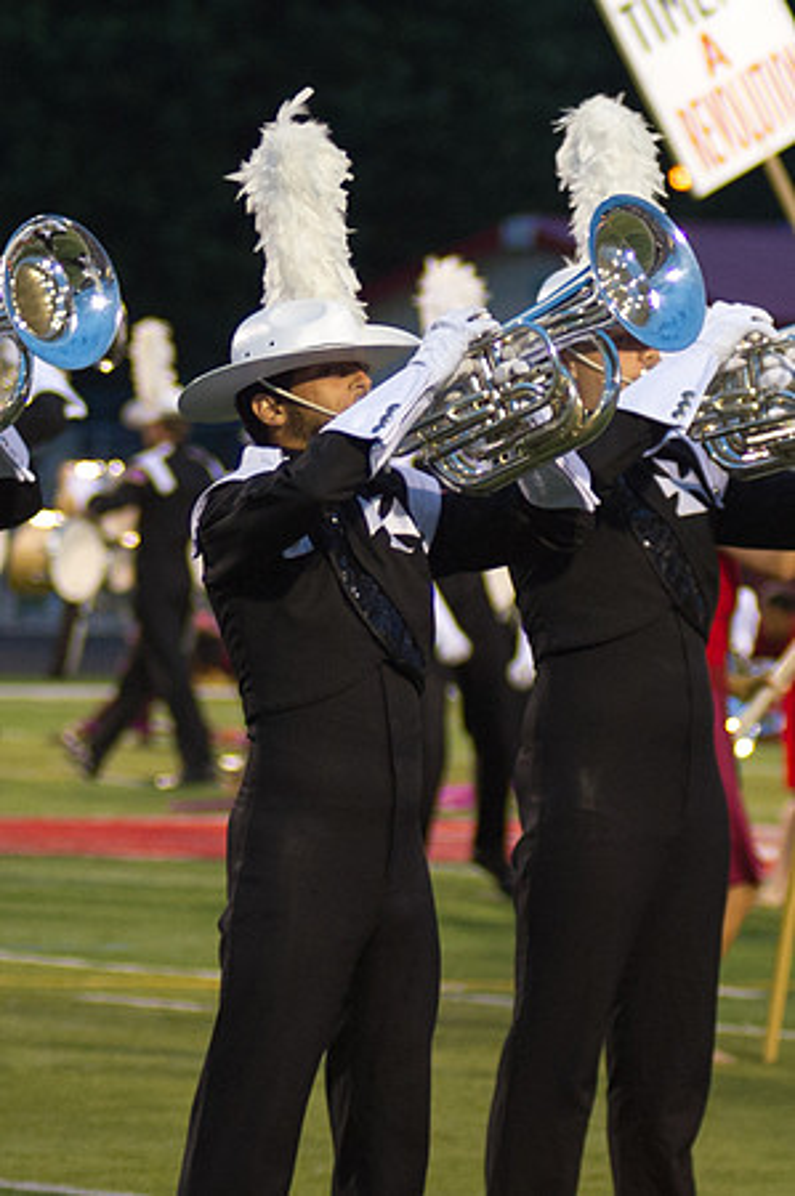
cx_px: 396
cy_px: 323
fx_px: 9746
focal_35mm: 294
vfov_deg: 7.0
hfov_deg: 4.7
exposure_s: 1/160
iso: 1800
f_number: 2.8
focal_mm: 100
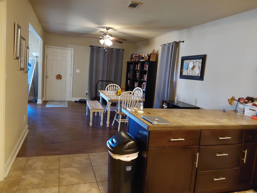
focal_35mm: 28
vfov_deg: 49.7
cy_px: 96
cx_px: 128
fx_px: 208
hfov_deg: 63.4
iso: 500
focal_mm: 2.91
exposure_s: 1/20
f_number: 1.9
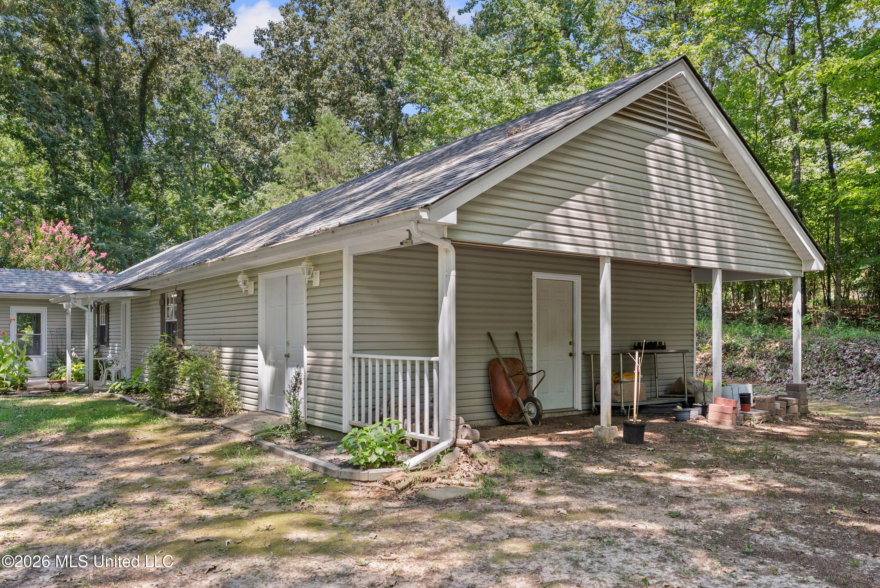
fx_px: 660
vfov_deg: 48.0
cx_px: 440
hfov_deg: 67.4
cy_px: 294
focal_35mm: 27
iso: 800
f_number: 9
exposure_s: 1/50
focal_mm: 27
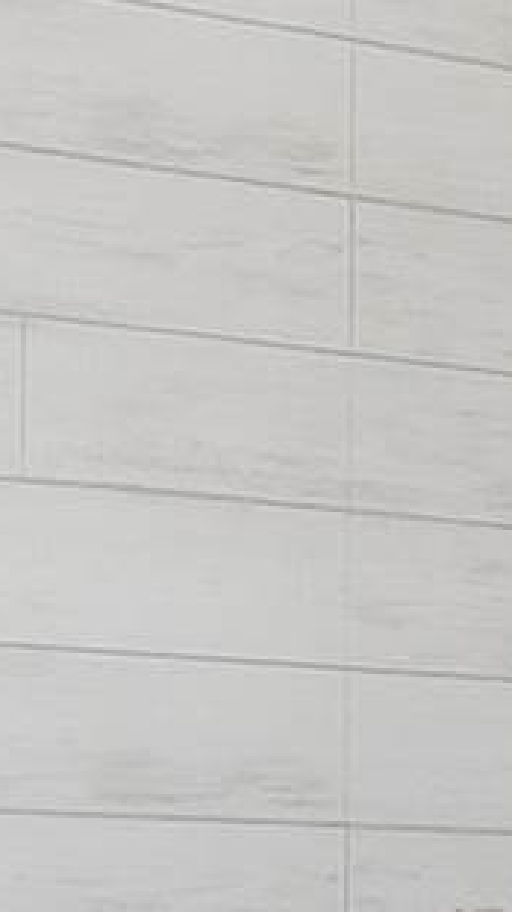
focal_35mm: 166
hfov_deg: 5.5
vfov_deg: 12.7
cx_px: 2528
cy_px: 1006
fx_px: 4013
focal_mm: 16
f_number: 8
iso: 100
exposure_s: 1/50
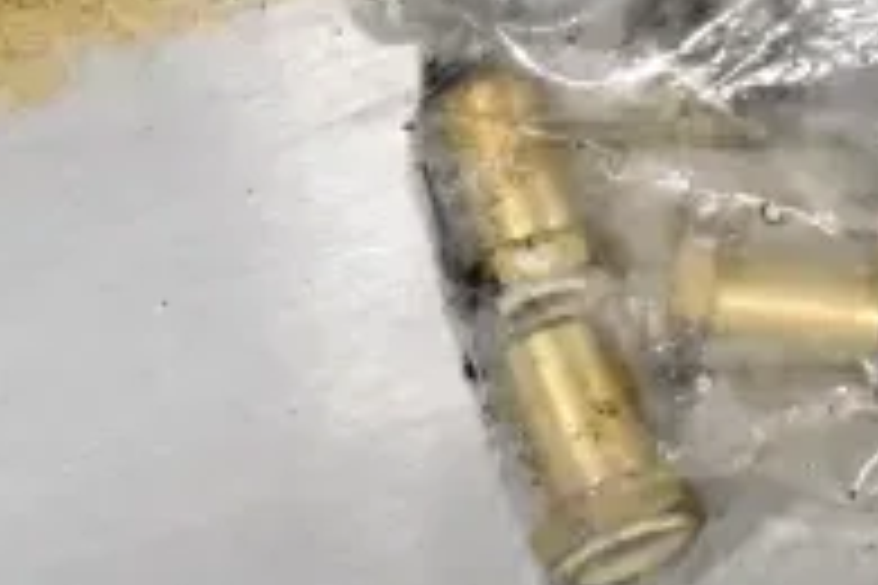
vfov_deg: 5.3
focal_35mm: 259
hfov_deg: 7.9
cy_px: 7
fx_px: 6306
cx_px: 914
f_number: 5.6
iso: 9000
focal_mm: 55
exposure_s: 1/100
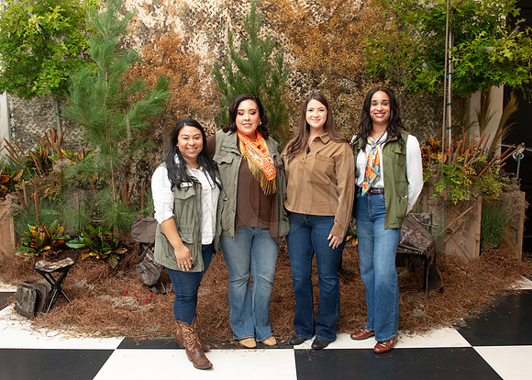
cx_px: 275
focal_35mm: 32
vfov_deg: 42.9
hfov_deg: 57.7
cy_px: 193
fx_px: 483
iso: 1600
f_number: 6.3
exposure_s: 1/60
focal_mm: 27
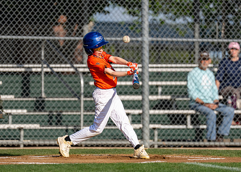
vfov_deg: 3.6
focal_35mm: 398
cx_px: 105
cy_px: 85
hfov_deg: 5.1
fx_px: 2725
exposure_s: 1/2500
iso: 100
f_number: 2.8
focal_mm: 200
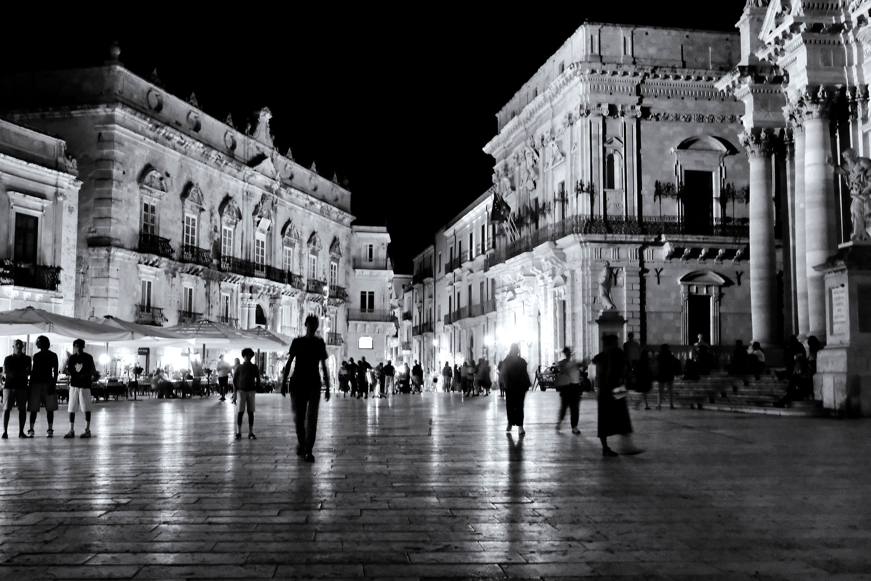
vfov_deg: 32.6
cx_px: 436
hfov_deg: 47.4
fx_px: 992
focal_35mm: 41
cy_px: 290
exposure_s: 1/4.3
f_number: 8
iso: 3200
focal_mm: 27
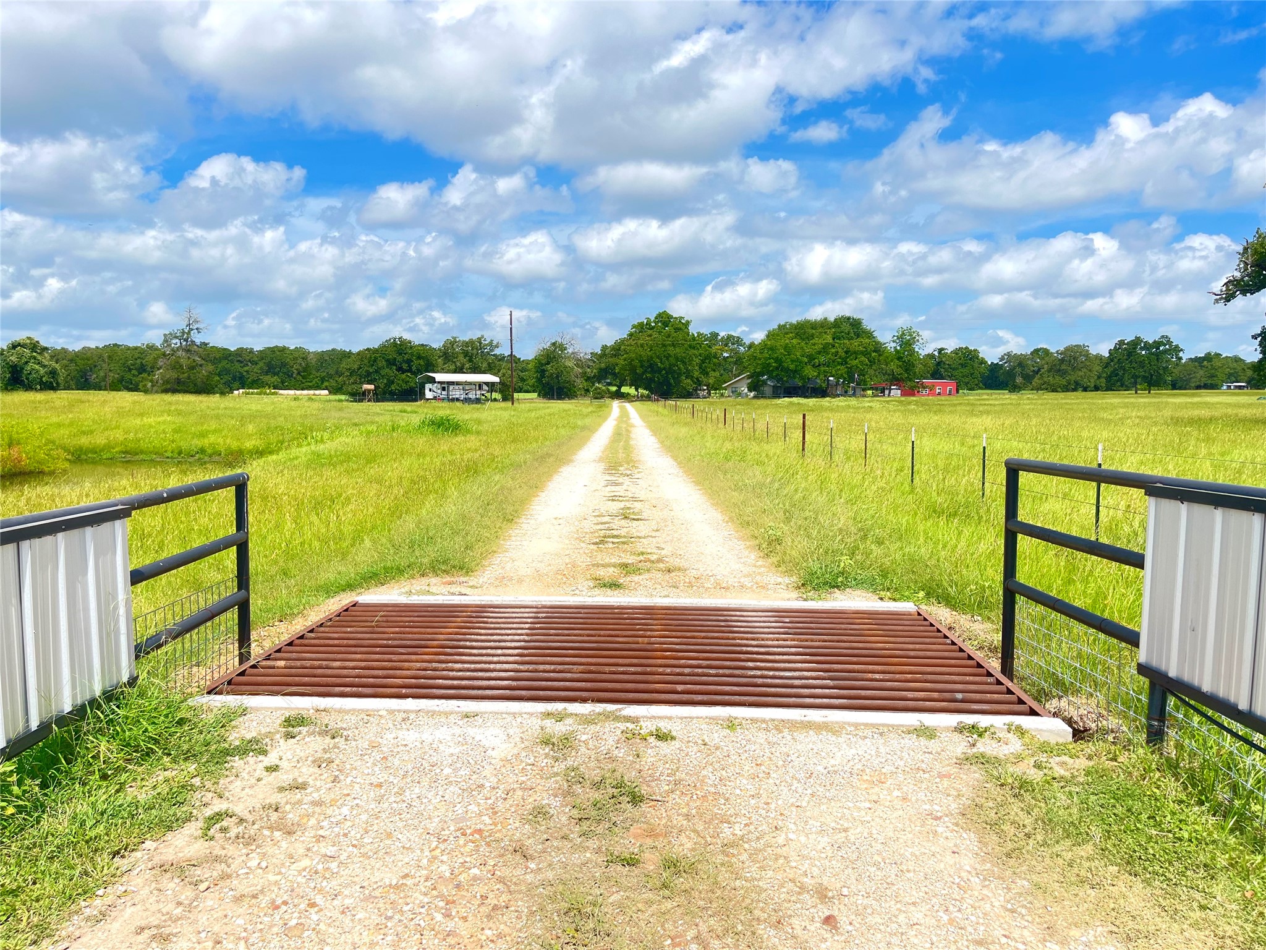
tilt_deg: -4.8
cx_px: 633
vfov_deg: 53.1
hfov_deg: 67.3
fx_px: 951
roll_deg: -0.2
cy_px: 475
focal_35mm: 26
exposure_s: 1/2062
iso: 50
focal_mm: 5.1
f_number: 1.6
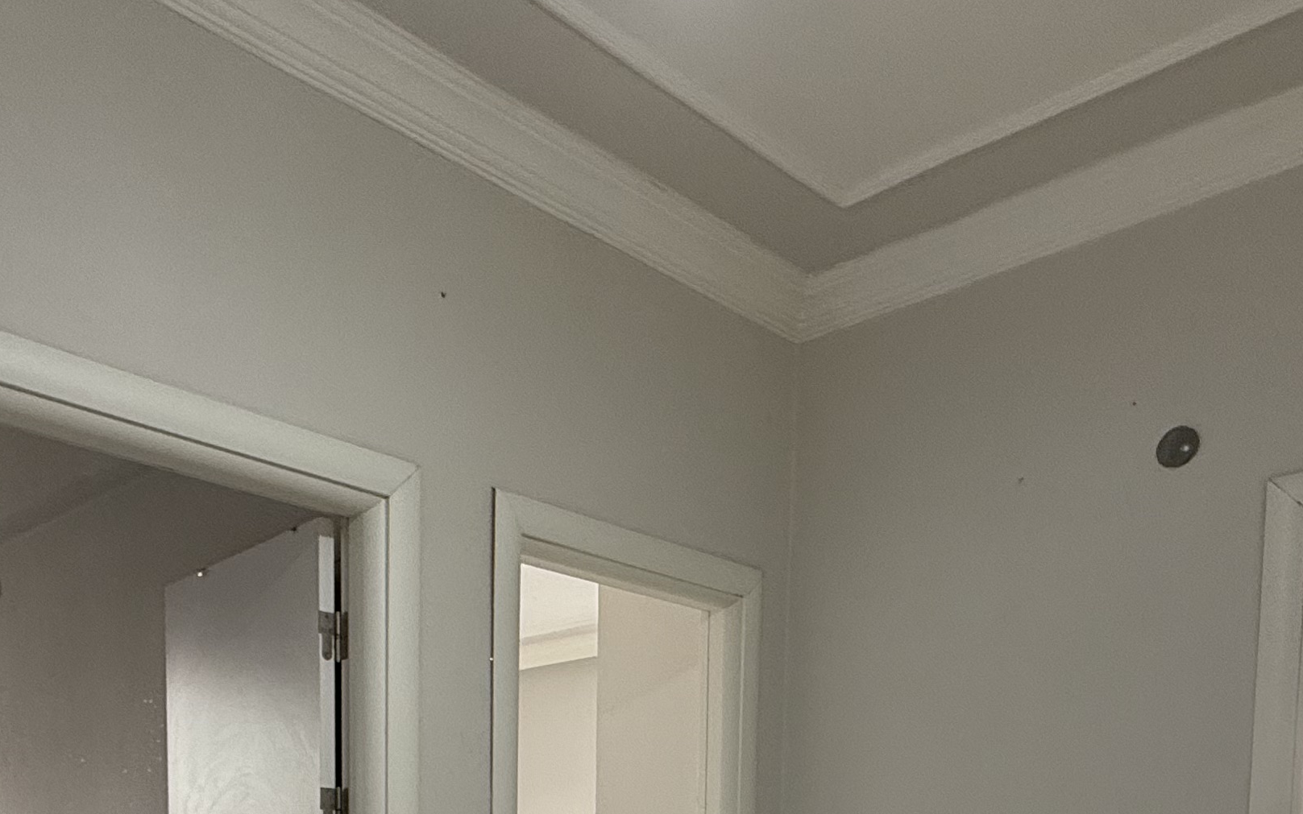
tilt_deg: -5.3
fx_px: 1314
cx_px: 544
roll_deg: -0.5
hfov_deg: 52.5
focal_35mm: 37
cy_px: 1039
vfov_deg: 28.6
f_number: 2.2
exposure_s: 1/100
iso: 125
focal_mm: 2.22
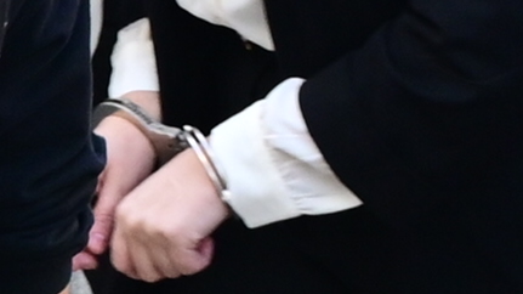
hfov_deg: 2.3
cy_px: -343
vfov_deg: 1.3
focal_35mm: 934
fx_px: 12947
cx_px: 136
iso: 640
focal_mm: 200
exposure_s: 1/320
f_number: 4.5
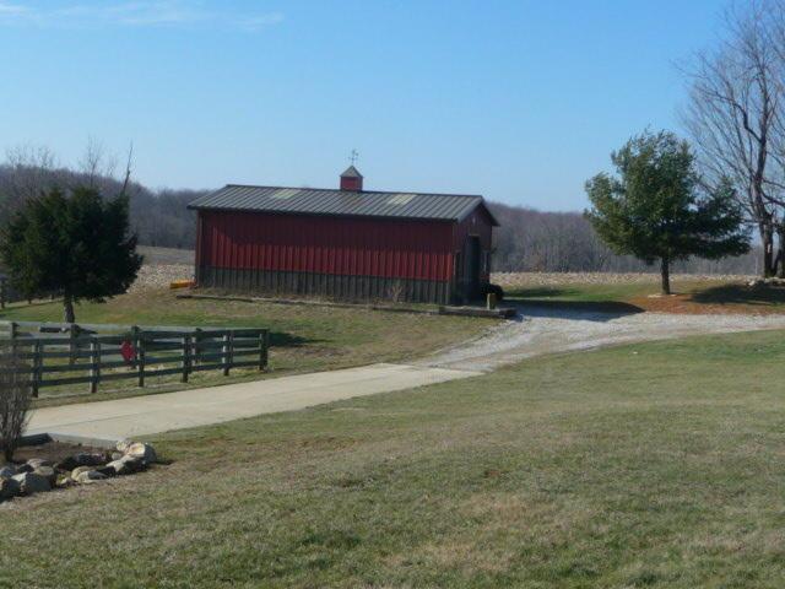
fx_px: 1361
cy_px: 294
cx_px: 392
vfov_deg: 24.4
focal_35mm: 60
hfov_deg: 32.2
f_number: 3.7
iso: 100
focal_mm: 6
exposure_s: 1/1000
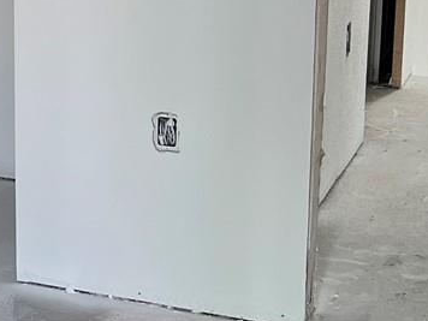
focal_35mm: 117
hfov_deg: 15.9
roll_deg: +0.9
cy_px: 6
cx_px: -151
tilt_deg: -11.8
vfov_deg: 12.5
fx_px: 1447
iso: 100
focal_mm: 5.7
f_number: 1.5
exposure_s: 1/121
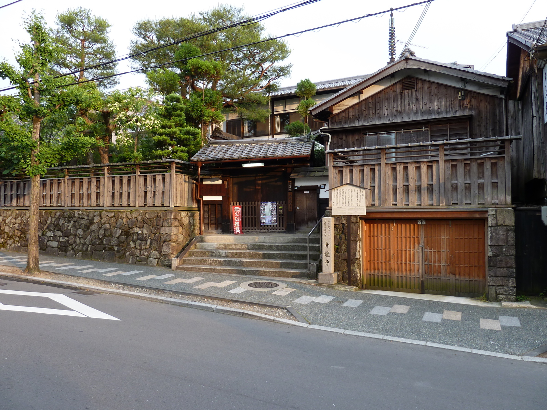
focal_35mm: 25
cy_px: 205
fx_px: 395
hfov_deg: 69.4
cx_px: 274
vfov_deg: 54.9
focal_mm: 4.1
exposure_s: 1/50
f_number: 3.3
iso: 80
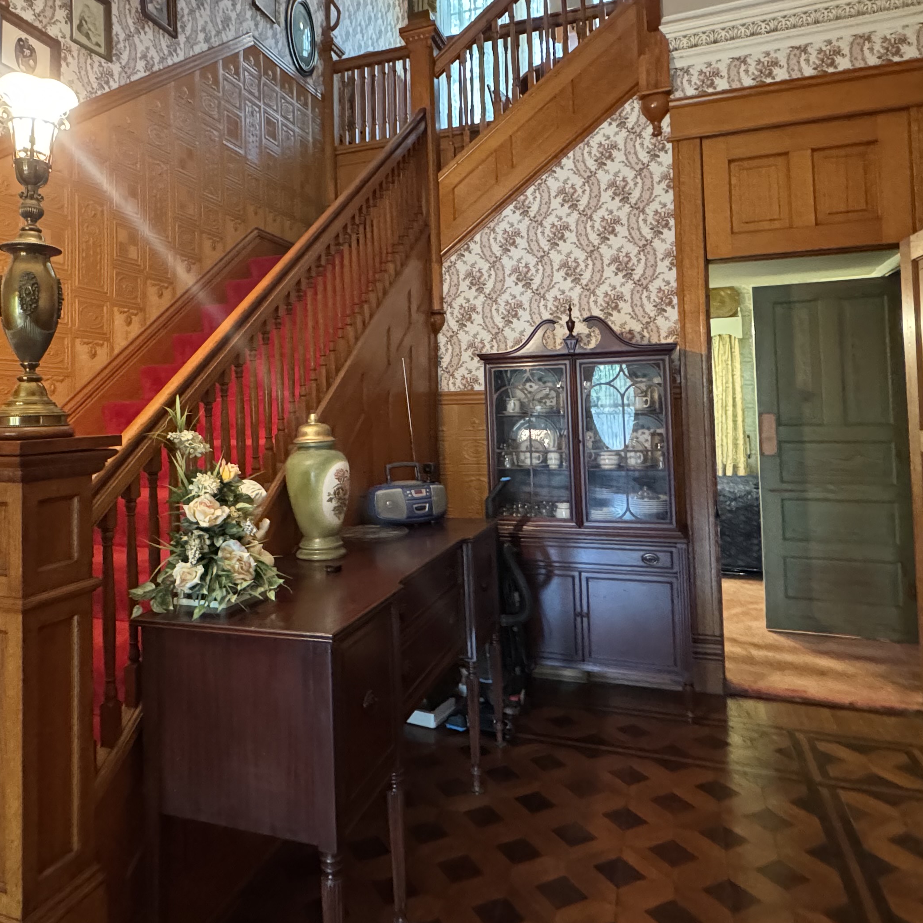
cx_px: 379
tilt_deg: +3.0
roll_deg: +1.2
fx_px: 724
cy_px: 376
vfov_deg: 64.5
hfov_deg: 64.6
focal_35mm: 24
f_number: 2.2
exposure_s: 1/60
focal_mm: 2.22
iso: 1250
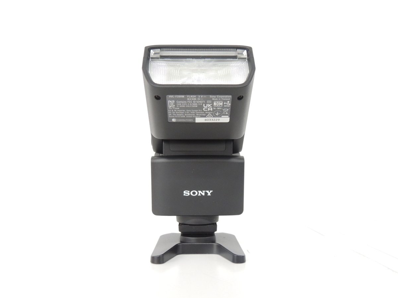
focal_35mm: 30
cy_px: 149
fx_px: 345
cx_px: 199
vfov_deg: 46.8
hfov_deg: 60.0
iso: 400
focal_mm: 5.3
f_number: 3.1
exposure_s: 1/25
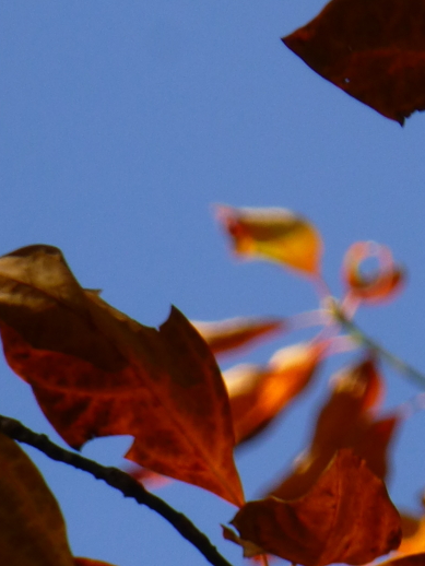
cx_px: 106
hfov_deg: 1.0
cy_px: 673
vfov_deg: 1.3
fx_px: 24241
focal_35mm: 1482
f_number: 6.4
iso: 100
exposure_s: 1/200
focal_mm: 86
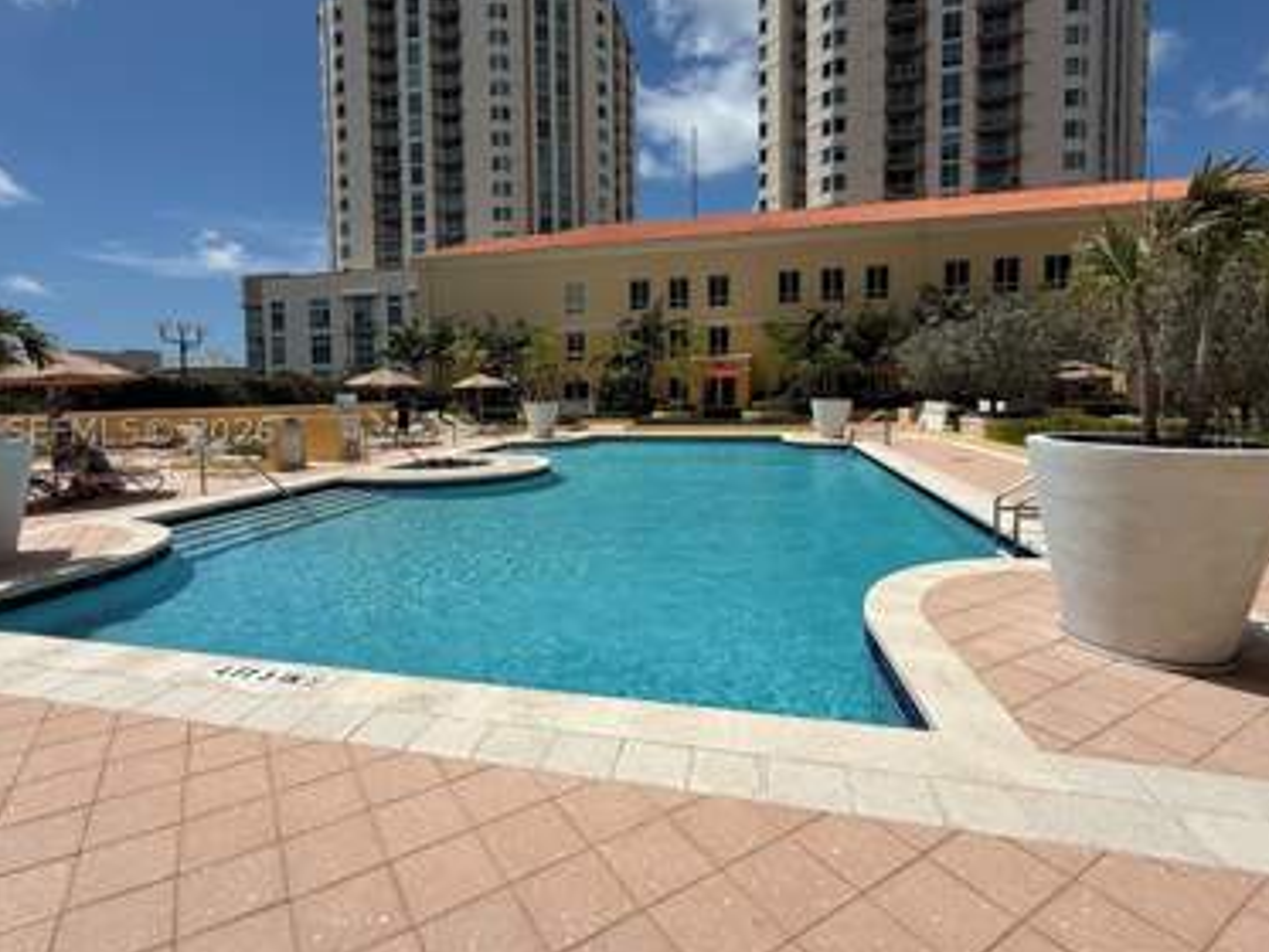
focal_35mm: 18
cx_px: 589
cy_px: 432
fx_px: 660
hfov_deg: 87.6
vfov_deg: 71.5
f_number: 2.2
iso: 50
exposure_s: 1/6173
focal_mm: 2.22
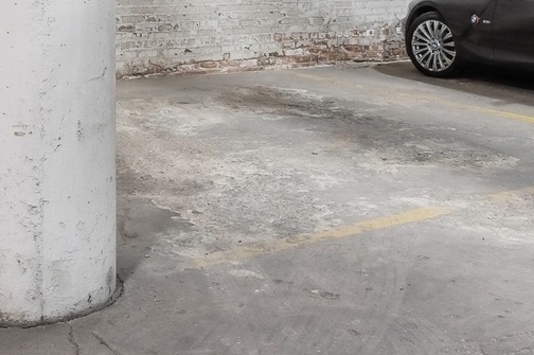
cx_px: 233
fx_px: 859
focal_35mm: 58
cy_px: -38
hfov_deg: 34.5
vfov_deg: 22.0
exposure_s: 1/4
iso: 1600
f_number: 9.5
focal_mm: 18
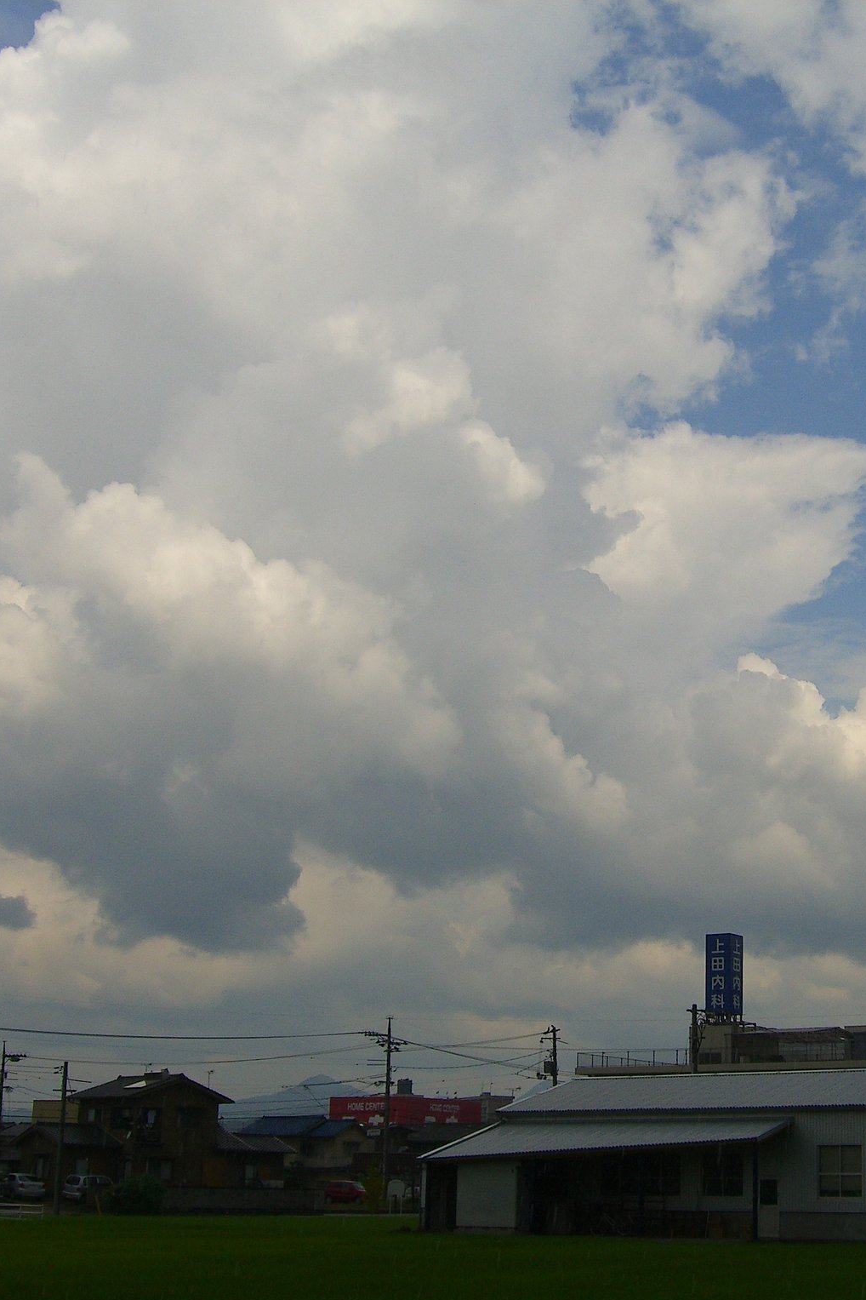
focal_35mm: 53
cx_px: 692
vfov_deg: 37.5
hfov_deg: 25.1
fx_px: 1912
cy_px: 652
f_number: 8
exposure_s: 1/400
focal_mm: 7.9
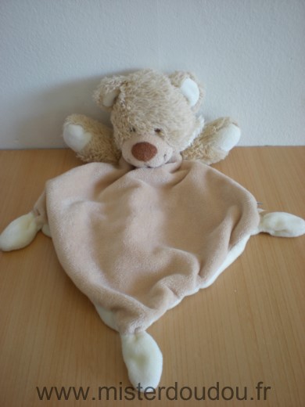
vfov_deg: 49.0
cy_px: 204
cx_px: 152
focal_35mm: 38
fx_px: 446
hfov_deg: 37.7
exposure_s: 1/8.3
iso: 64
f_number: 3.1
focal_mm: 6.3
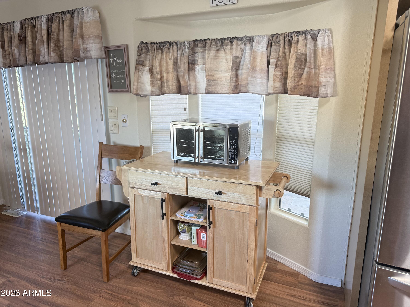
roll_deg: +0.1
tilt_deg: -12.9
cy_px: 154
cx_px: 205
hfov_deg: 71.6
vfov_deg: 56.8
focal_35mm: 24
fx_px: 284
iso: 200
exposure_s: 1/81
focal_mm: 6.76
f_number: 1.78
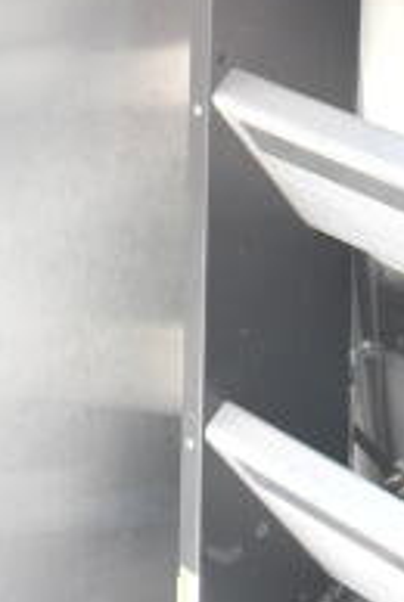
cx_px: 317
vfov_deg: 14.7
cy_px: -363
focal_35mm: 127
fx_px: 2130
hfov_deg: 10.8
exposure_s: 1/100
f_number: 5
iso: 1600
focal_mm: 18
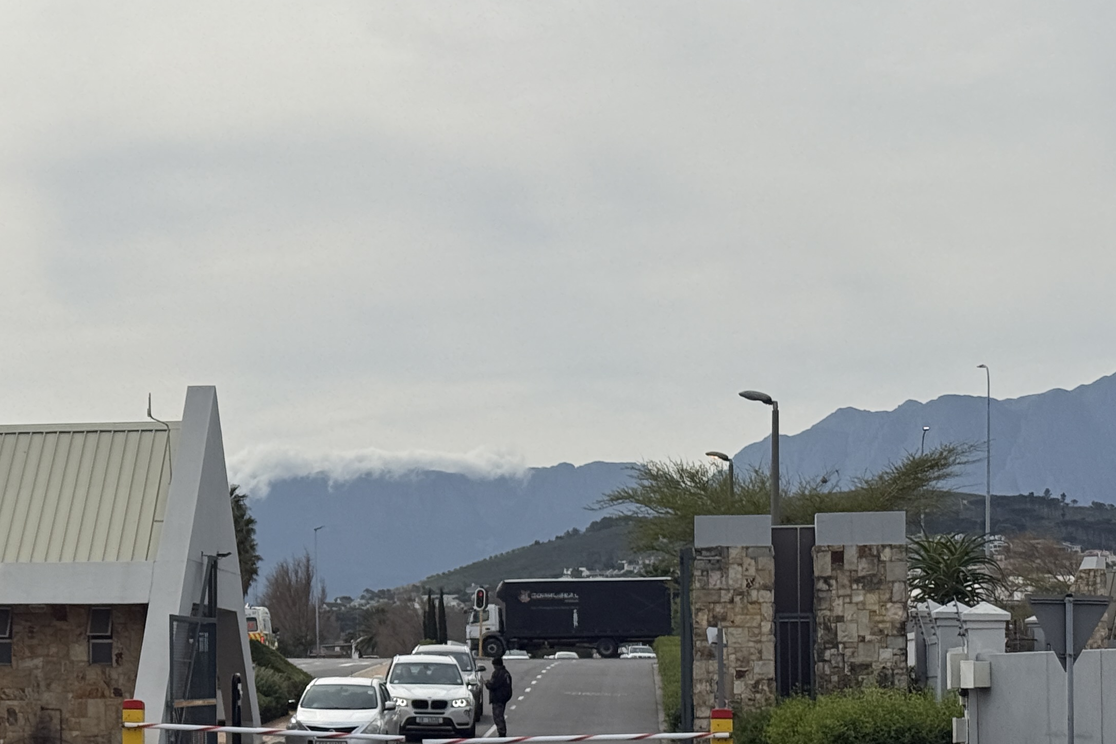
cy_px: 608
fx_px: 2883
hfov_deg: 21.5
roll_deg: +0.5
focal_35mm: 93
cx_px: 139
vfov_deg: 14.6
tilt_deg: +1.5
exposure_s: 1/11364
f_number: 1.78
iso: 64
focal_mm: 6.76
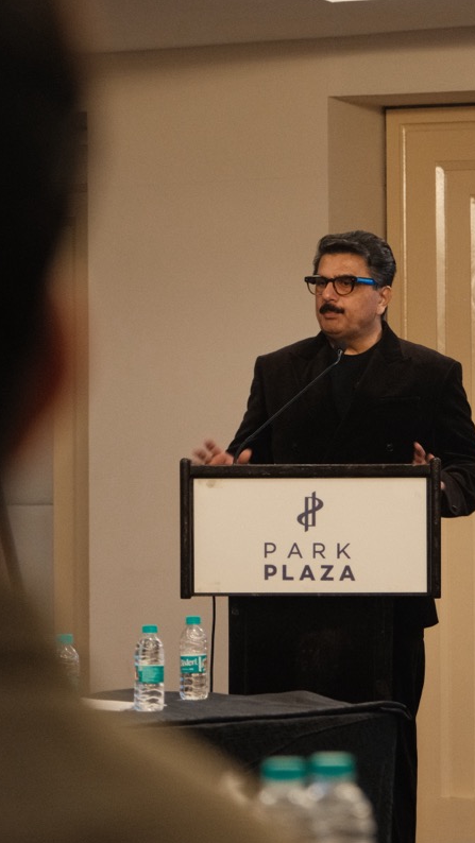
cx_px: 427
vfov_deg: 11.3
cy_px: 420
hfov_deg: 6.4
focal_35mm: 190
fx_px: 4252
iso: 2000
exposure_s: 1/80
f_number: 4
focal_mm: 80
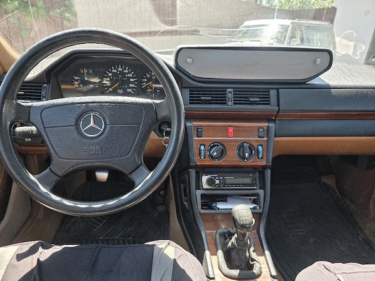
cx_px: 188
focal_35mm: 23
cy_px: 140
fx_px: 249
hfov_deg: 73.9
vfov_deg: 58.9
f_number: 1.7
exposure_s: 1/182
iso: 40
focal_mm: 6.3
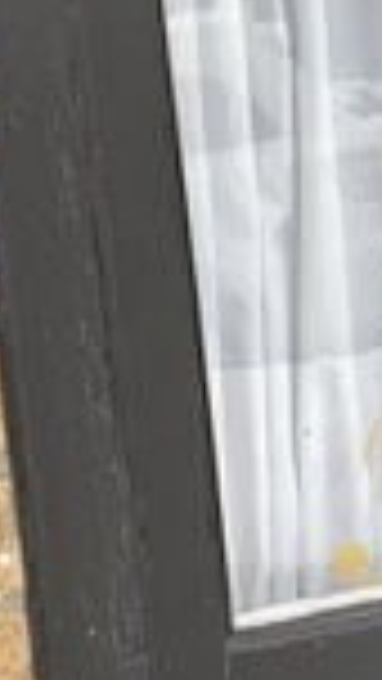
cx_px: 629
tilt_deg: -5.3
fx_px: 2250
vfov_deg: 17.2
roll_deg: +5.0
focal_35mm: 125
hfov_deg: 9.4
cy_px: 335
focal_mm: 4.25
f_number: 1.8
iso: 25
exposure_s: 1/163
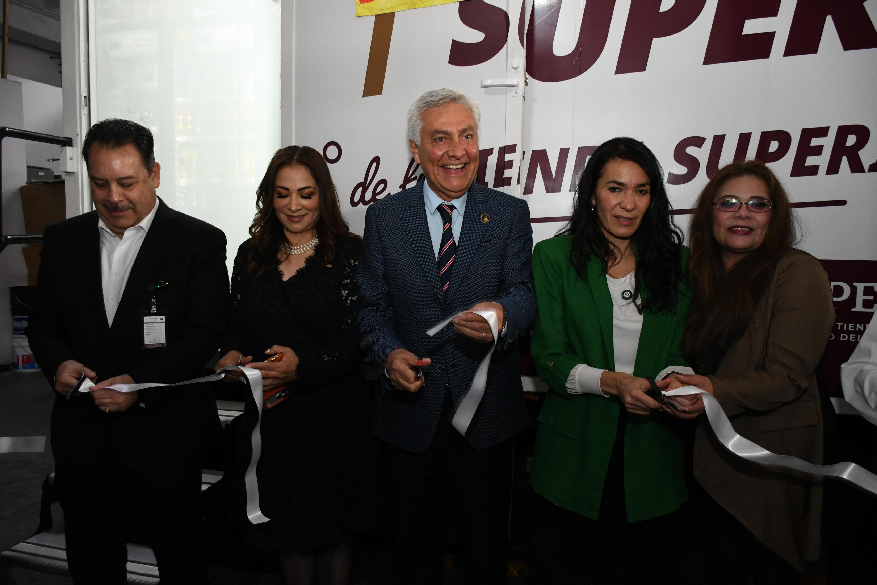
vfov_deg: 47.9
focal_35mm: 27
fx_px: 658
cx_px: 438
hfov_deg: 67.4
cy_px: 292
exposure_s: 1/100
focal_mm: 18
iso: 2000
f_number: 3.5
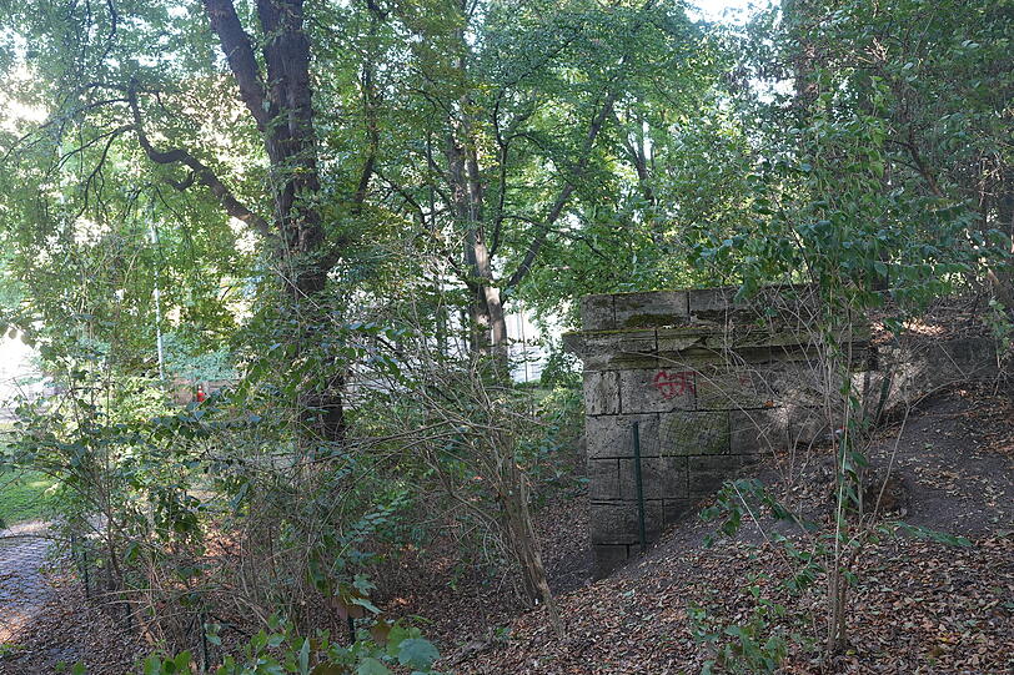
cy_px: 338
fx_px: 986
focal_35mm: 35
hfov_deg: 54.4
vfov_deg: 37.8
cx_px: 507
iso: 800
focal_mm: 35
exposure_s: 1/160
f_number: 4
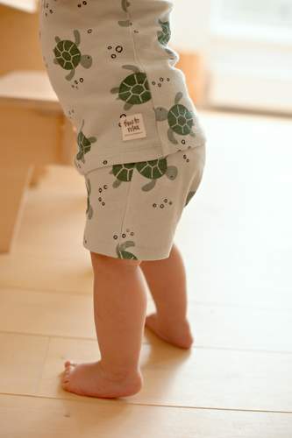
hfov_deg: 27.0
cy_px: 219
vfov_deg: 39.6
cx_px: 146
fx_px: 609
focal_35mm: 50
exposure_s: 1/125
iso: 640
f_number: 3.2
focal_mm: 50
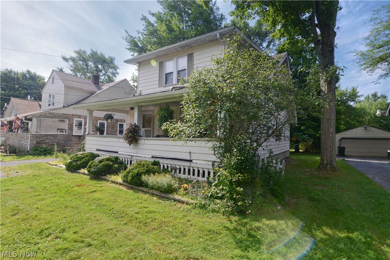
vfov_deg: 73.8
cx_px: 195
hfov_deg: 96.7
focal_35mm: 16
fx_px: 173
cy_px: 130
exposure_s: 1/320
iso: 250
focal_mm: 16
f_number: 9
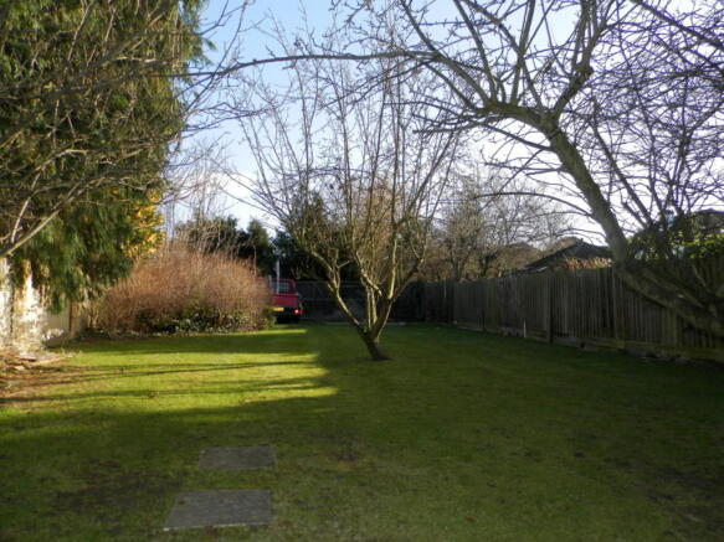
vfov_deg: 54.9
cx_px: 362
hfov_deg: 69.4
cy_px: 271
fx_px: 523
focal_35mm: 25
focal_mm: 4.5
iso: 160
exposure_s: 1/640
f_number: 3.1
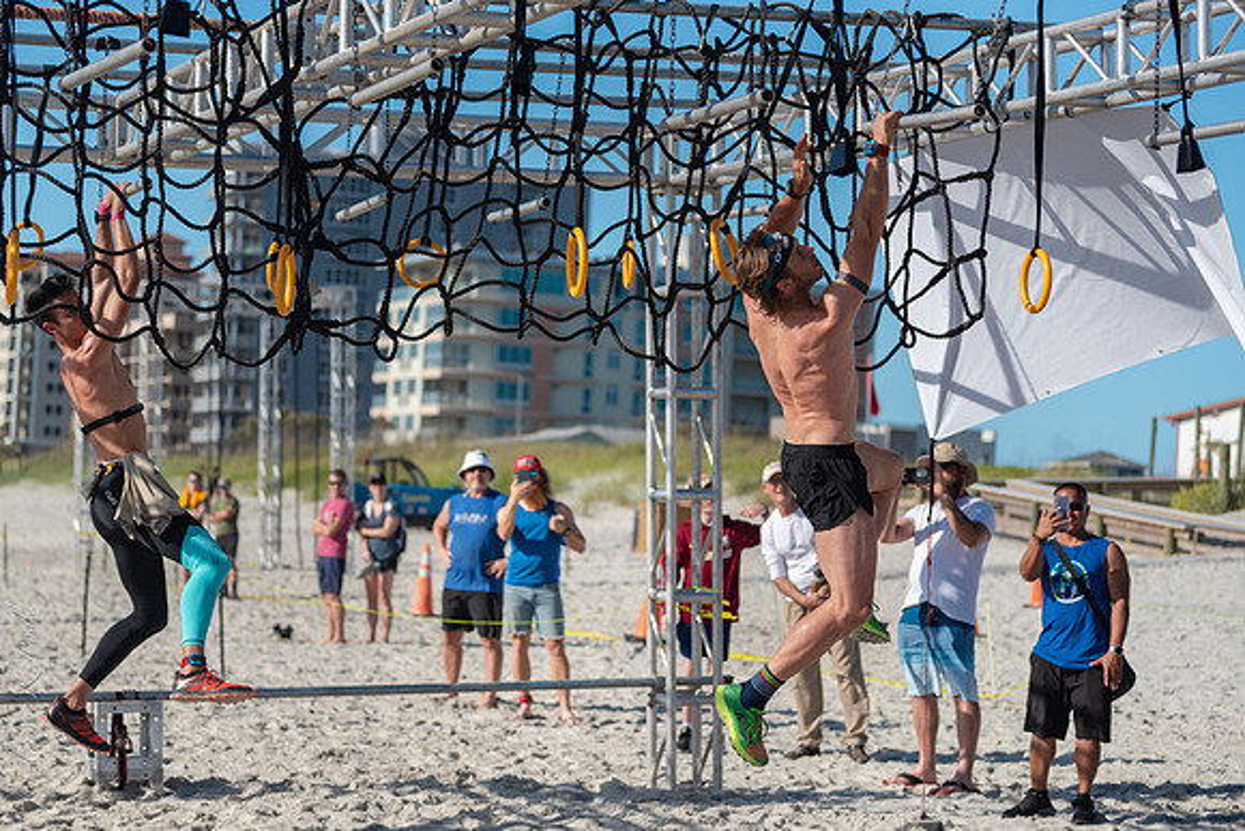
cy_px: 389
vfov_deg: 17.2
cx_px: 580
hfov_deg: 25.5
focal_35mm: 80
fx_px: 2754
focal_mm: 70
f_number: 2.8
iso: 280
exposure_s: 1/4000
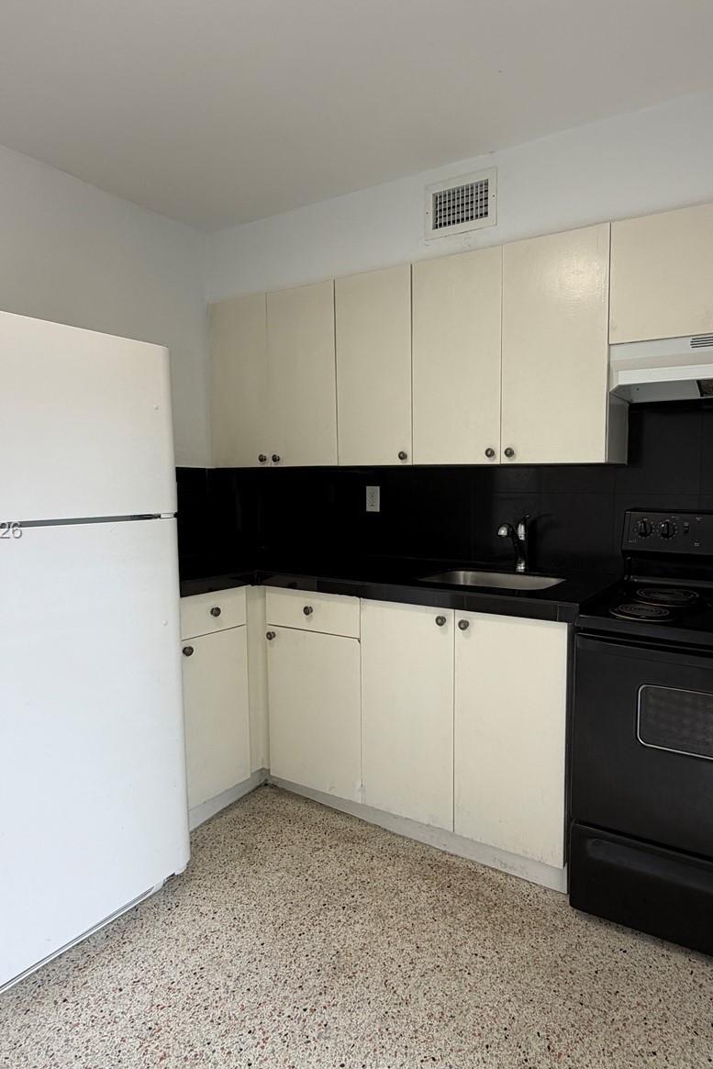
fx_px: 594
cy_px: 531
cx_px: 470
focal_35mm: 20
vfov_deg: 84.0
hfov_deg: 60.6
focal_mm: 2.22
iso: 80
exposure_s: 1/121
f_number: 2.2
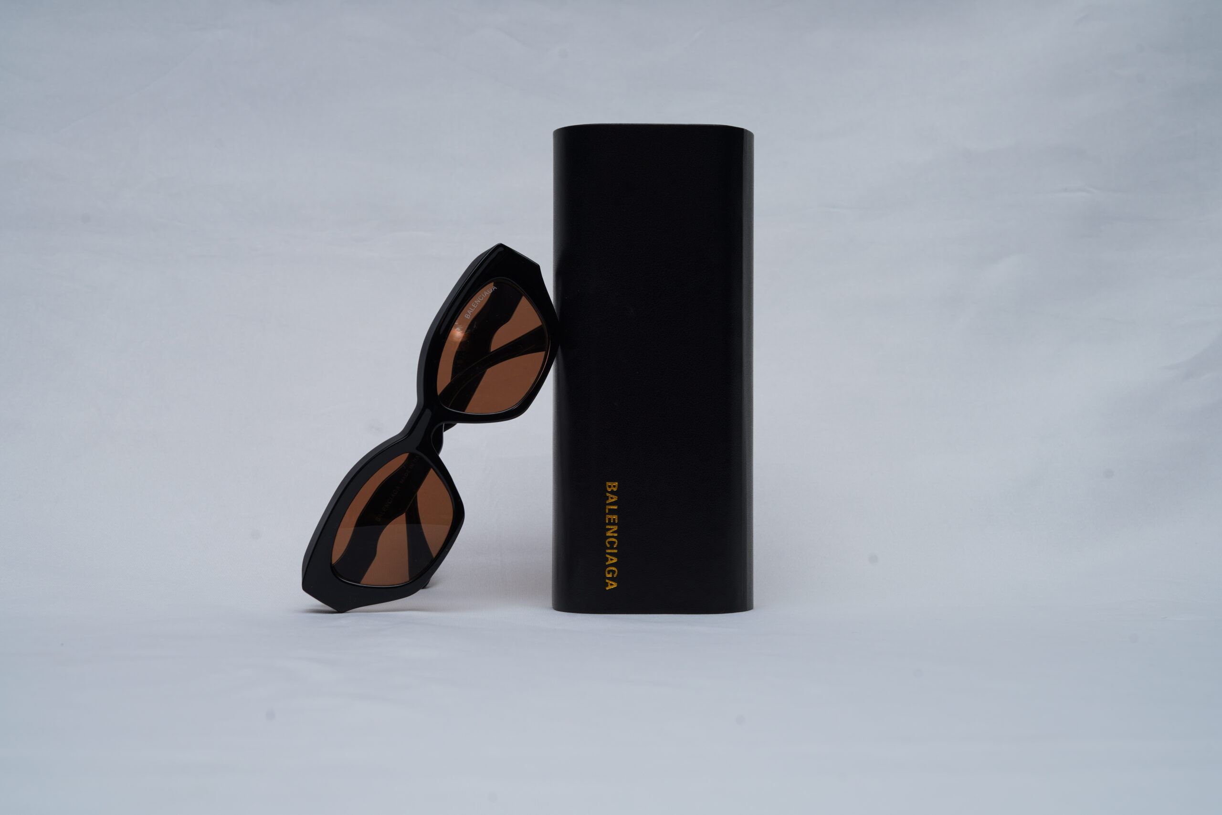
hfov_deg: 39.6
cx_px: 611
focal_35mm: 50
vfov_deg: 27.0
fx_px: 1697
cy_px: 408
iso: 100
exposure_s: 1/160
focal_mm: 50
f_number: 9
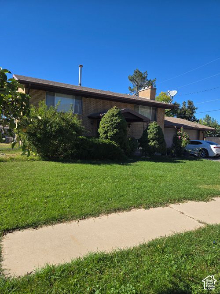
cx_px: 110
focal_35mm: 23
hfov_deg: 58.9
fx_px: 195
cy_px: 147
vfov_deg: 73.9
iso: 25
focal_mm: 5.4
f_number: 1.8
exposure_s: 1/1425
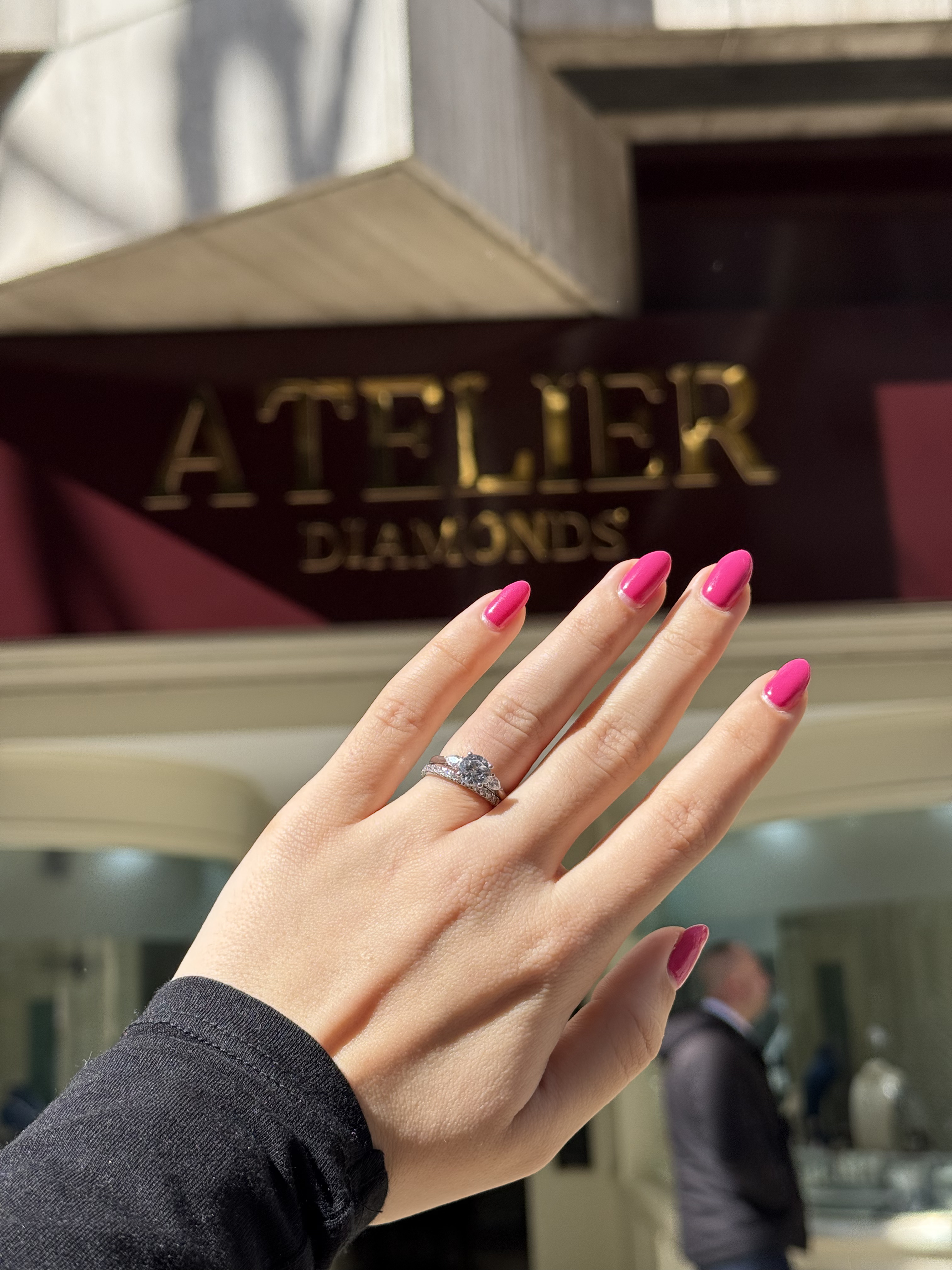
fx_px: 1760
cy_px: 635
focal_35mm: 48
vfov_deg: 39.7
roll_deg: +2.7
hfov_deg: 30.3
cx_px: 476
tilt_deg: +13.1
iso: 64
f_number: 1.78
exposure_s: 1/2976
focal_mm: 6.76
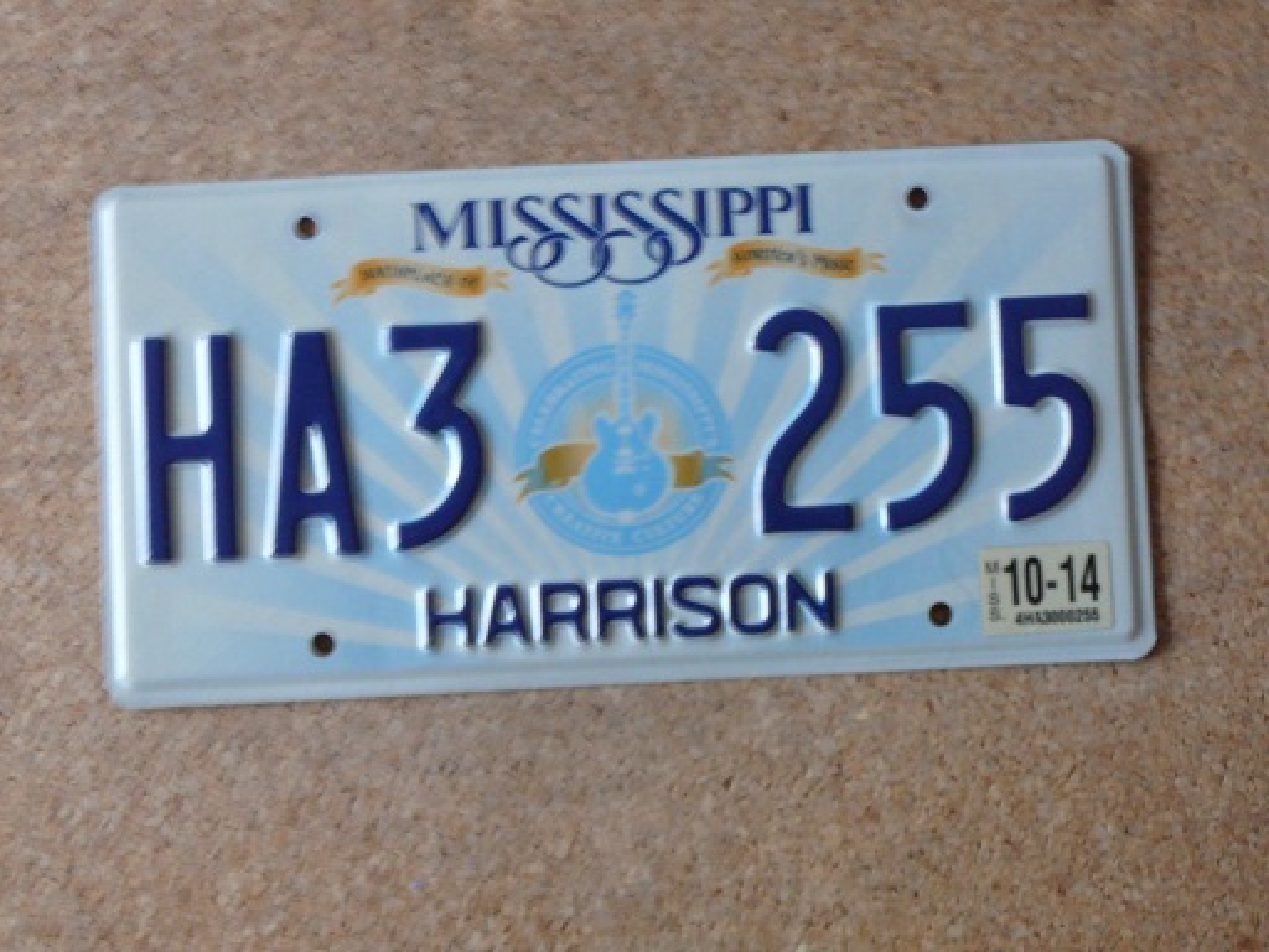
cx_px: 634
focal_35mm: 45
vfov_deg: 32.2
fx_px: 1650
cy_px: 476
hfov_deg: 42.1
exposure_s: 1/15
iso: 200
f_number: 3.2
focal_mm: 6.7
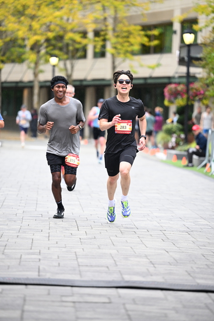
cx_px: 107
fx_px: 1381
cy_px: 160
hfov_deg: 8.9
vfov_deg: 13.2
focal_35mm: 155
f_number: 2.8
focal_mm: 155
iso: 1250
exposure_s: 1/1600
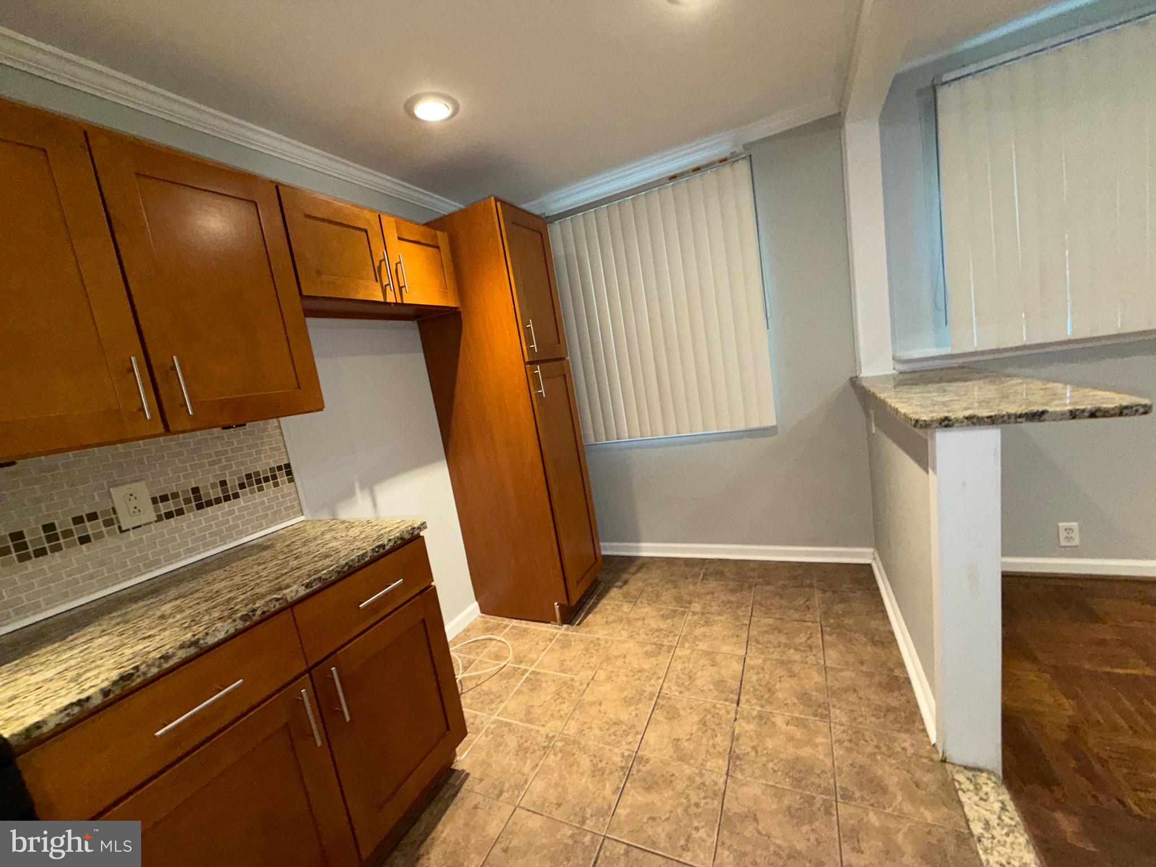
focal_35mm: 14
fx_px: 468
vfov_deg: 85.7
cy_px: 434
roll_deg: +9.0
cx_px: 578
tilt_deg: -8.0
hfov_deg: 102.1
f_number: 2.2
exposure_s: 1/60
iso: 160
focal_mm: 2.22
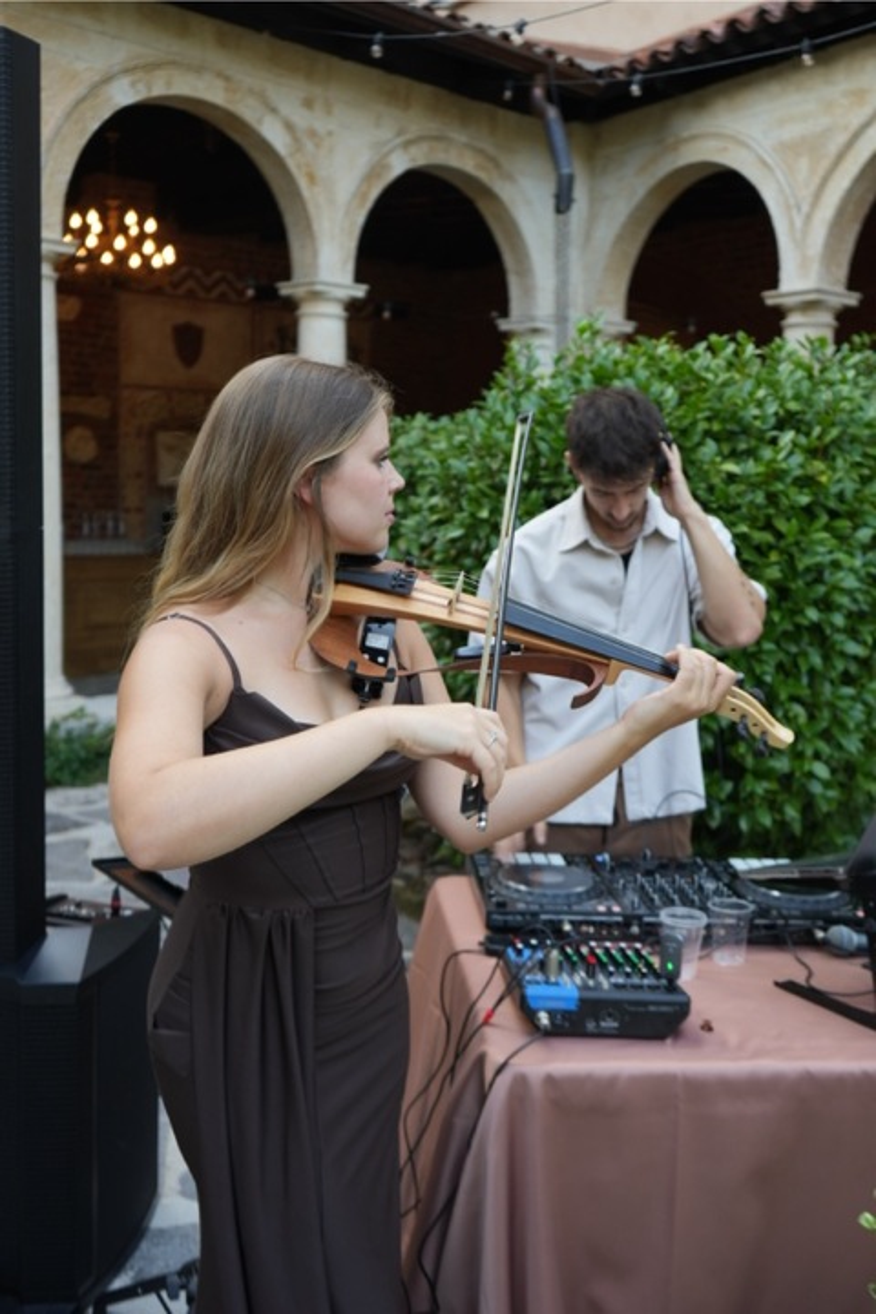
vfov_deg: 55.8
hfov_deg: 38.9
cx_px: 438
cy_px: 657
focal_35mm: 34
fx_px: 1241
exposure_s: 1/40
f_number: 4
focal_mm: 34
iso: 100
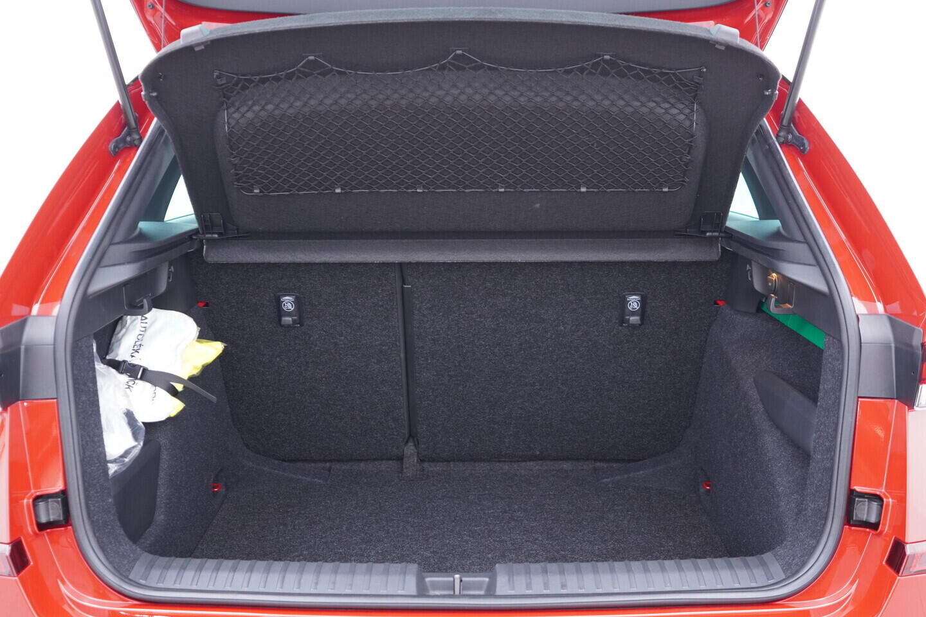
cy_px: 308
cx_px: 463
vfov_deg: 36.9
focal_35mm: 36
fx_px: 926
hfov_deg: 53.1
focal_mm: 24
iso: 640
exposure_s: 1/40
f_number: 2.8
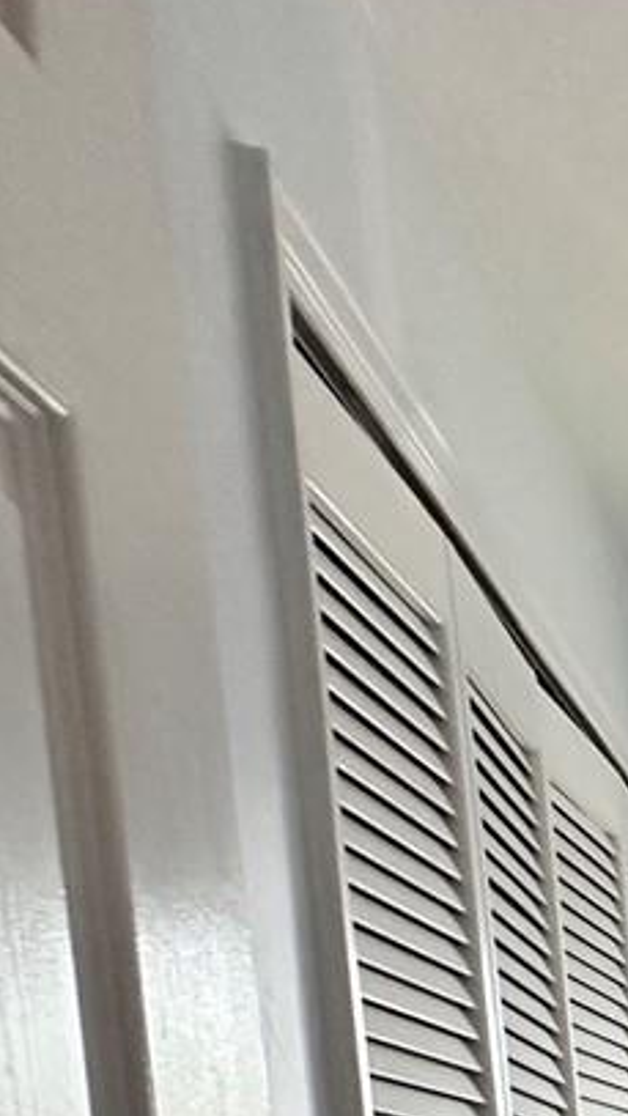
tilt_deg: -4.3
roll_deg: +1.6
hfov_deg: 10.6
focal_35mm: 60
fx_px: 1776
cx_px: 2016
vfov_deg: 29.8
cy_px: 1346
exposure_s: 1/99
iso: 250
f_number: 2.2
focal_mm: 2.22
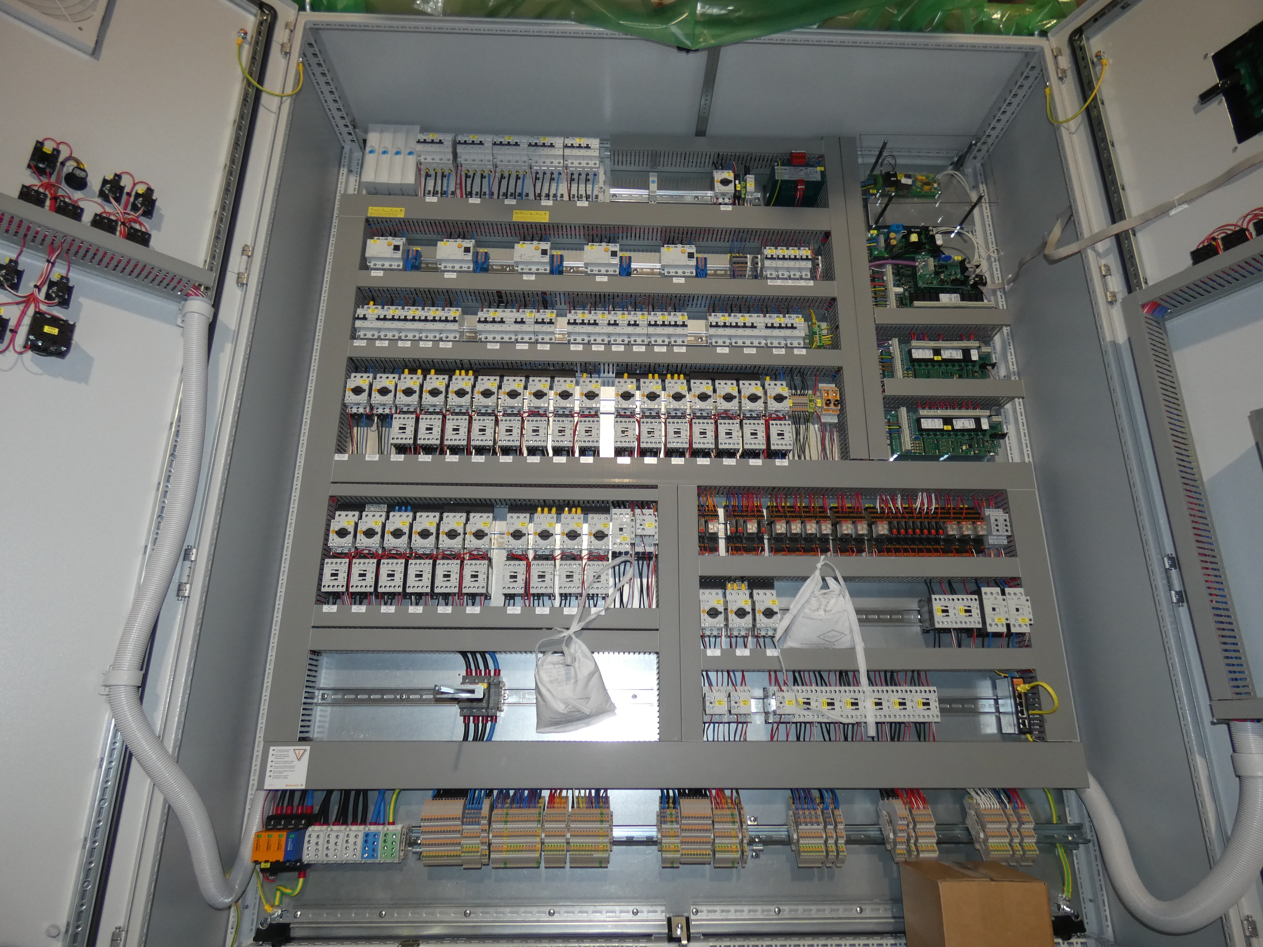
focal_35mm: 20
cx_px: 632
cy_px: 474
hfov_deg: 81.7
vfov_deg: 66.0
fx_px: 730
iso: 160
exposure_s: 1/60
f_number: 2.8
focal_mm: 3.6
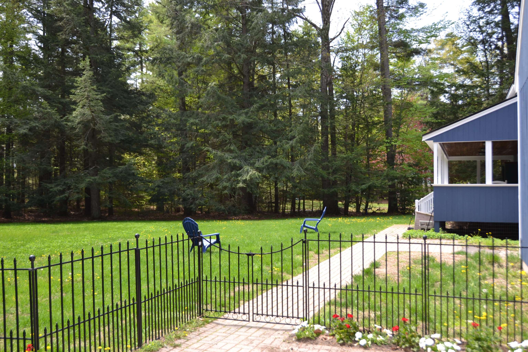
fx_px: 484
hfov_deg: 57.2
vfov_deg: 40.0
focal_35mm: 33
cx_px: 264
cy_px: 176
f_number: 4
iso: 100
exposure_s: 1/200
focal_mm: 22
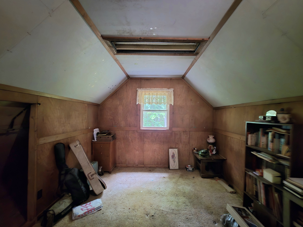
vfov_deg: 89.9
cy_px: 114
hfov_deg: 106.2
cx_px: 152
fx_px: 114
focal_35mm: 13
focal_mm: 2.2
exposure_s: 1/8.01
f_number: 2.2
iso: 1000
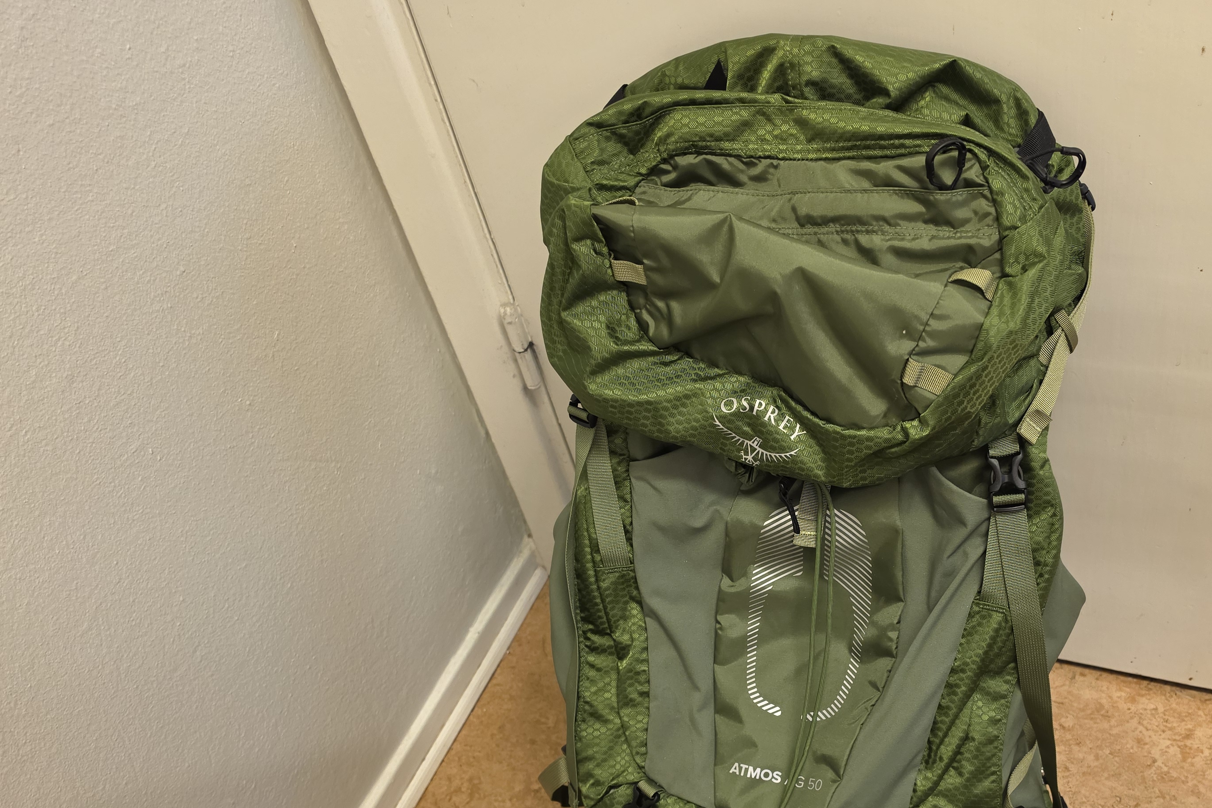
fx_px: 1178
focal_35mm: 35
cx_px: 801
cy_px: 558
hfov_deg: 53.4
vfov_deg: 37.3
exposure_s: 1/100
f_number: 1.4
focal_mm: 6.5
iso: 200
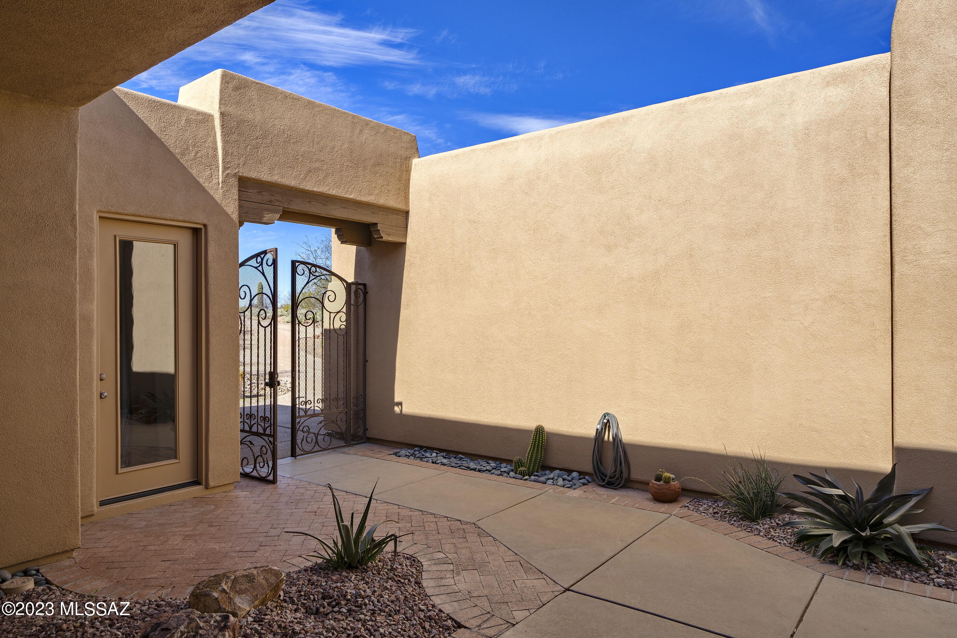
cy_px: 319
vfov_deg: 57.2
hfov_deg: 78.6
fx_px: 585
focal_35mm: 22
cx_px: 478
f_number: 9
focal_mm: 22
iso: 100
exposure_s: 1/125
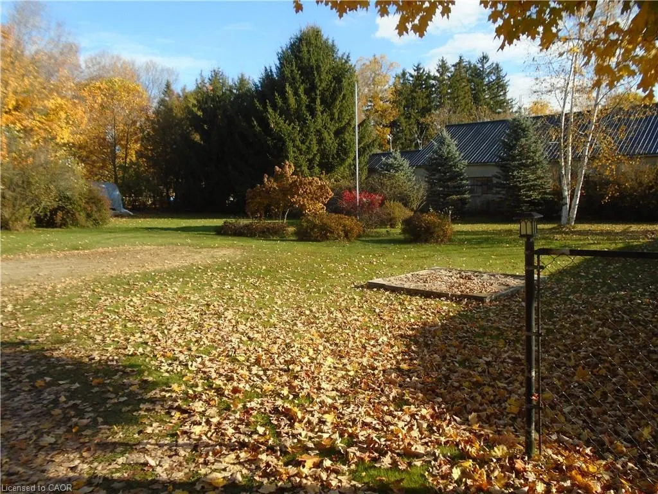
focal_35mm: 26
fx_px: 494
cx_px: 329
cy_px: 247
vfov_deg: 53.1
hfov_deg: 67.3
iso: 100
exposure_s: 1/500
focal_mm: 4.6
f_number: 3.2
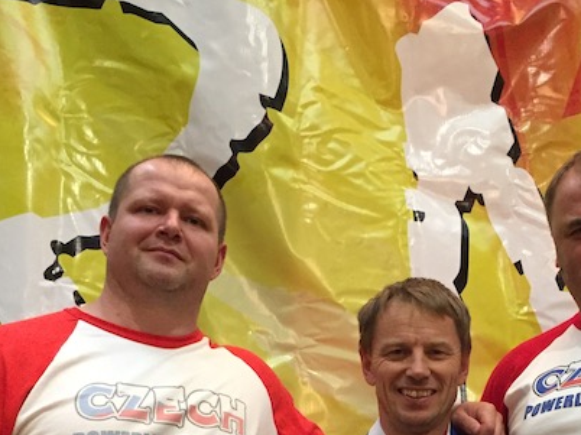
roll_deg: -1.7
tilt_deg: +7.5
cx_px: 393
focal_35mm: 65
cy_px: 485
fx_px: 1090
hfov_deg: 29.6
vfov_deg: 21.4
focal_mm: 4.15
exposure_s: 1/17
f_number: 2.2
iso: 250
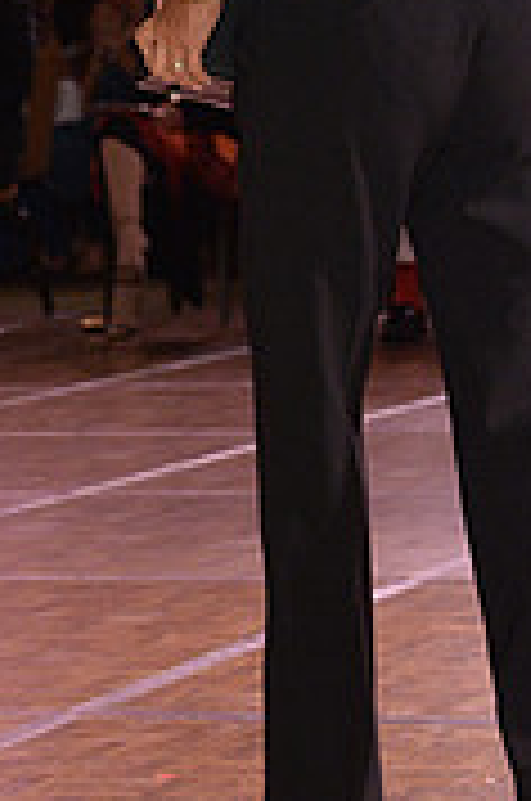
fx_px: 4042
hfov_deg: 7.5
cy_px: -238
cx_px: 344
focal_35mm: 182
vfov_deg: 11.0
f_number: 5
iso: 2000
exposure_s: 1/250
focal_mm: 56
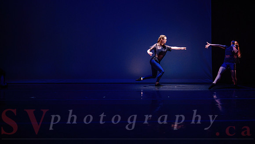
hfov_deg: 59.2
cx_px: 164
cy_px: 67
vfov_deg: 36.1
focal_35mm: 33
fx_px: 220
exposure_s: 1/640
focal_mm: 24
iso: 1600
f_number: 1.4
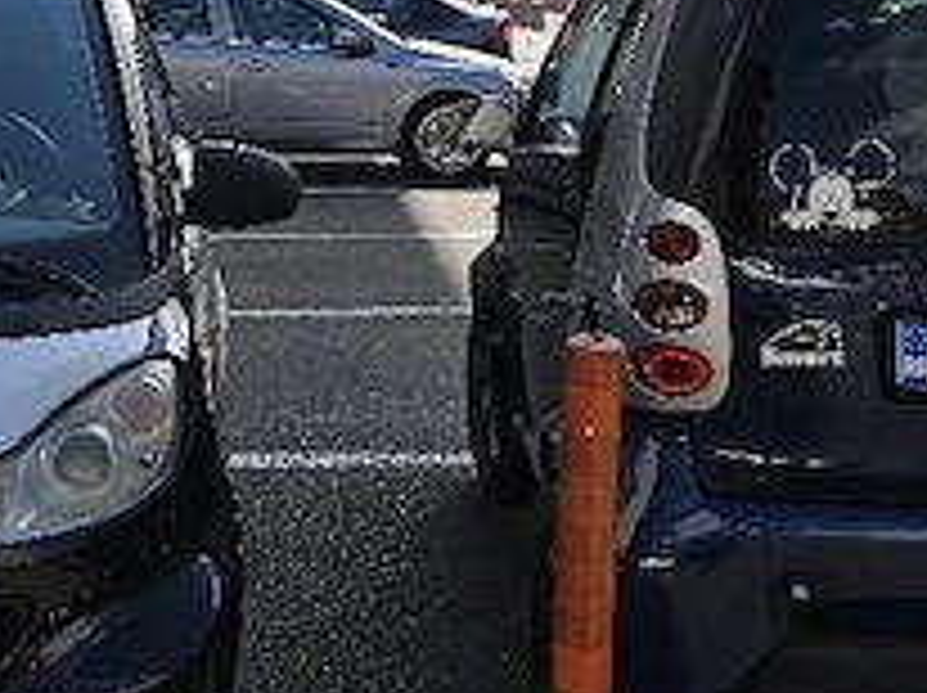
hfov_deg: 28.8
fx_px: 1792
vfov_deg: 21.9
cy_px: 364
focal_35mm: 67
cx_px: 302
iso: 10
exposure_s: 1/625
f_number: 1.4
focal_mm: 6.5
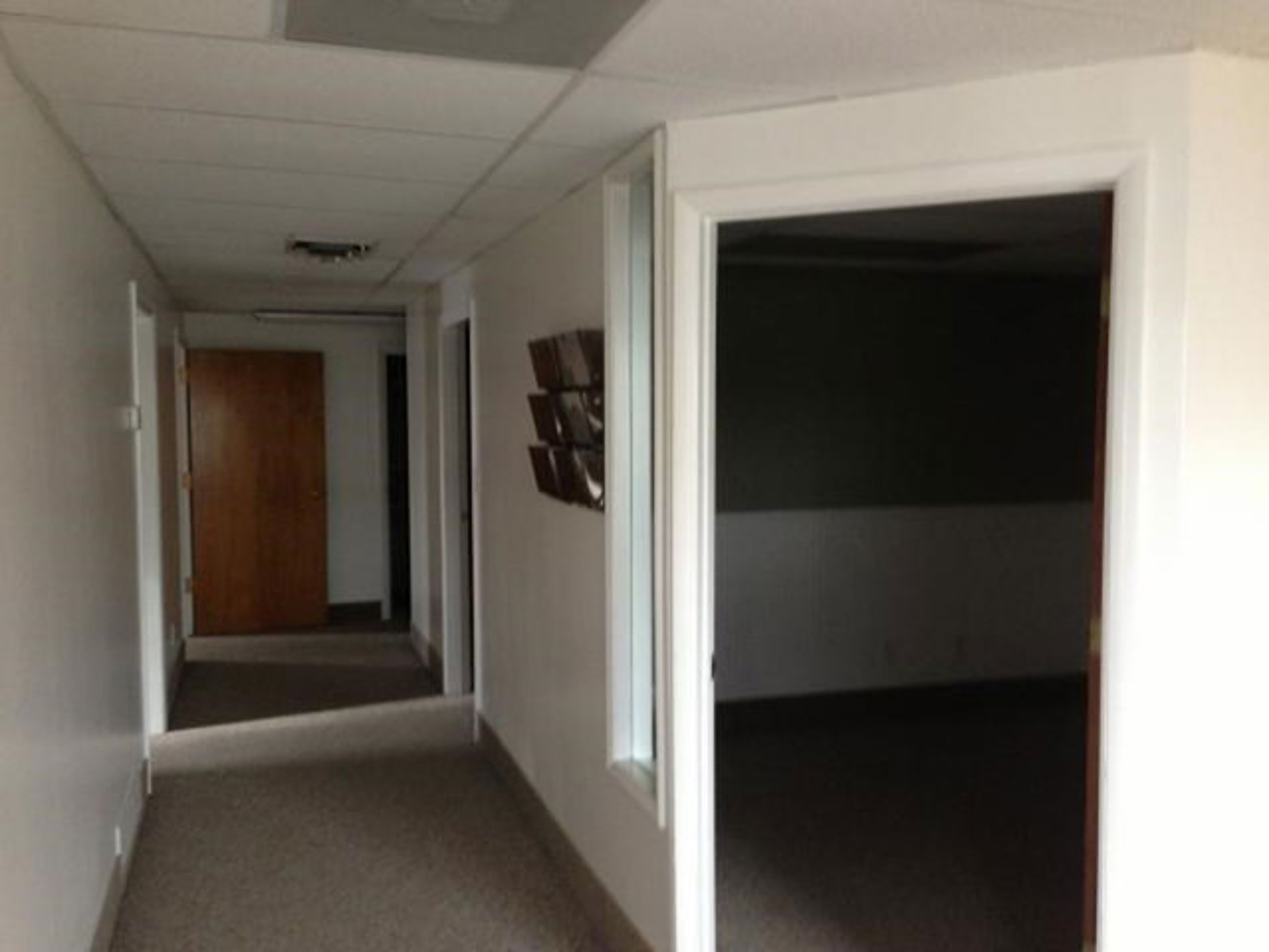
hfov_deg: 55.4
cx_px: 634
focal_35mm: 33
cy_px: 476
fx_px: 1210
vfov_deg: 42.9
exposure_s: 1/20
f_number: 2.4
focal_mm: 4.13
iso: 250
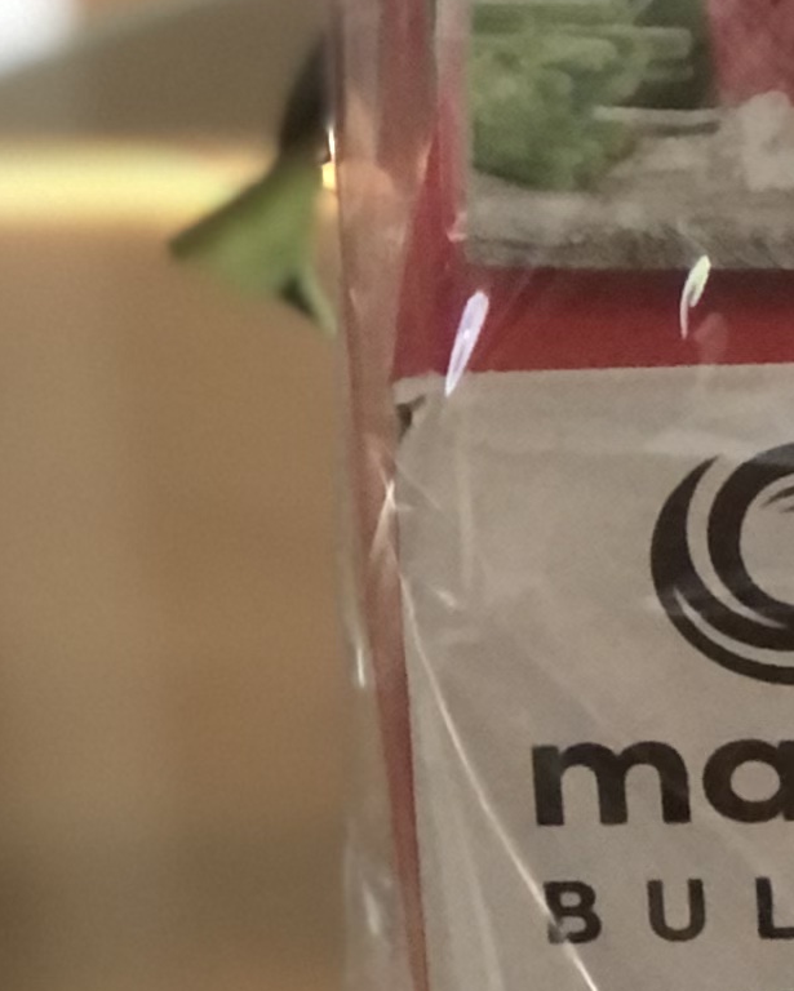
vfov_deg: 6.6
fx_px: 8572
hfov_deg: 5.2
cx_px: 1593
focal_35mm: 292
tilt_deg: -23.3
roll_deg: +0.2
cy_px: -25
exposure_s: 1/30
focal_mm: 6.6
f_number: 2.8
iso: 400
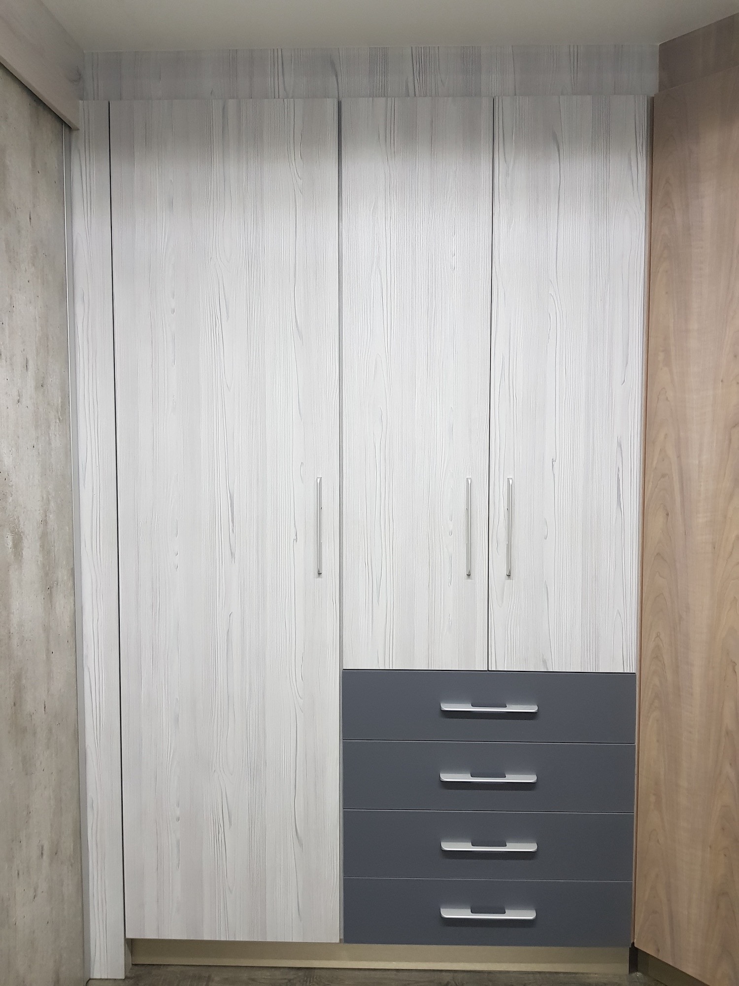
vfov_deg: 67.3
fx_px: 740
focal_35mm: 26
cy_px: 493
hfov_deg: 53.1
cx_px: 370
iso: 250
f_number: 1.7
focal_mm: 4.2
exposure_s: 1/33
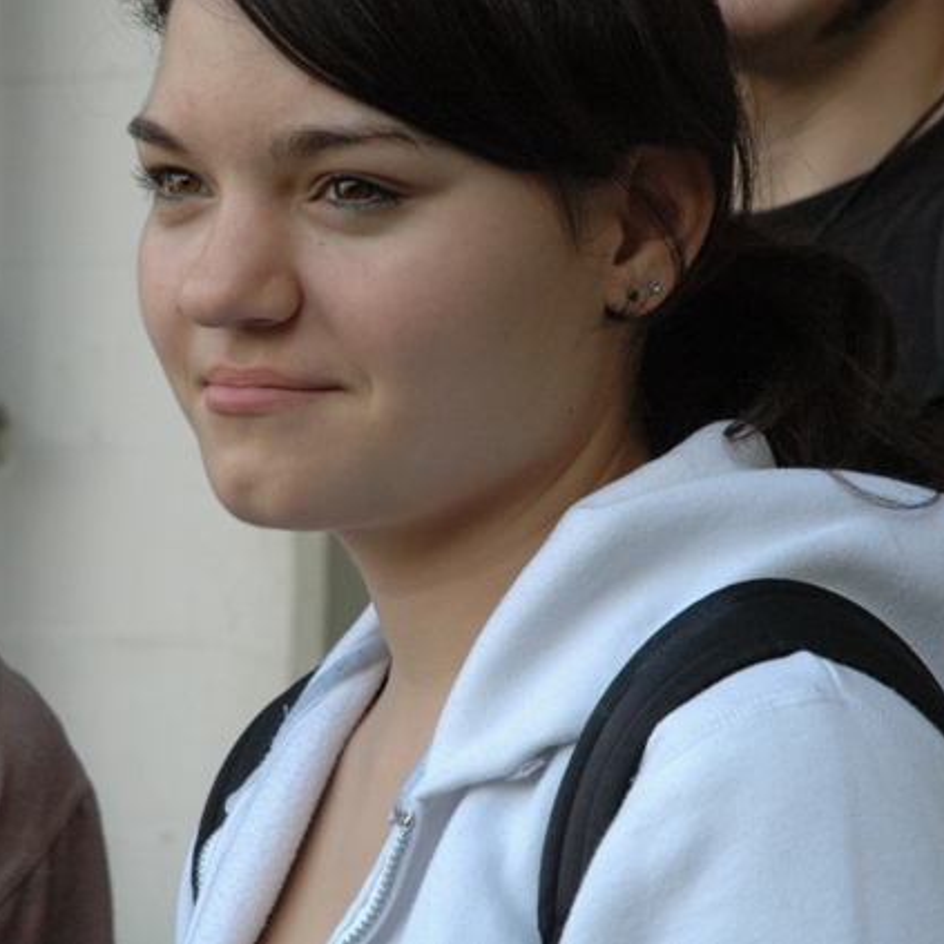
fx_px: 4165
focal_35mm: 135
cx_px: 487
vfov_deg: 12.9
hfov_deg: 12.9
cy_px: 471
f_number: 9
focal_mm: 70
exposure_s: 1/320
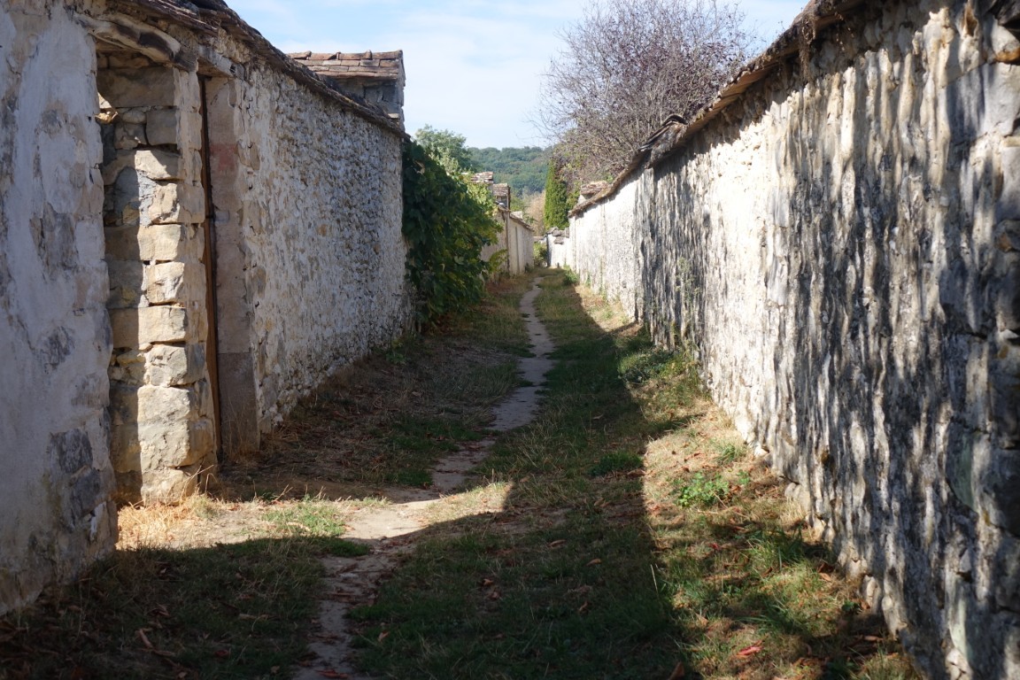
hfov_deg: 35.1
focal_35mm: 57
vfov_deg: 23.8
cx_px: 510
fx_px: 1615
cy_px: 340
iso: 100
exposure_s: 1/400
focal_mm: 21.05
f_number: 4
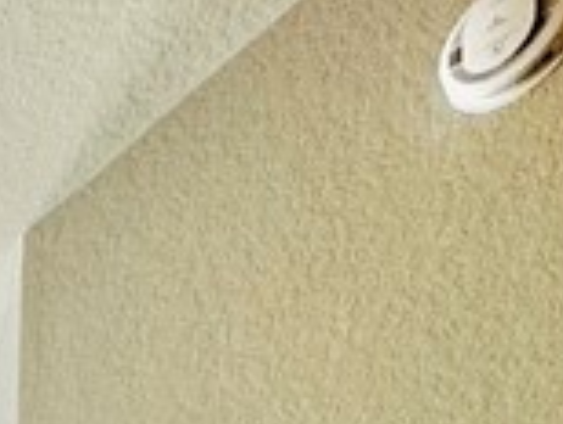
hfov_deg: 13.3
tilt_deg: -2.0
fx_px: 1515
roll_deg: -0.1
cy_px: 1338
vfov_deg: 10.3
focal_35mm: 93
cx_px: -903
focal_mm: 2.22
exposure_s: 1/120
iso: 50
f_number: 2.2
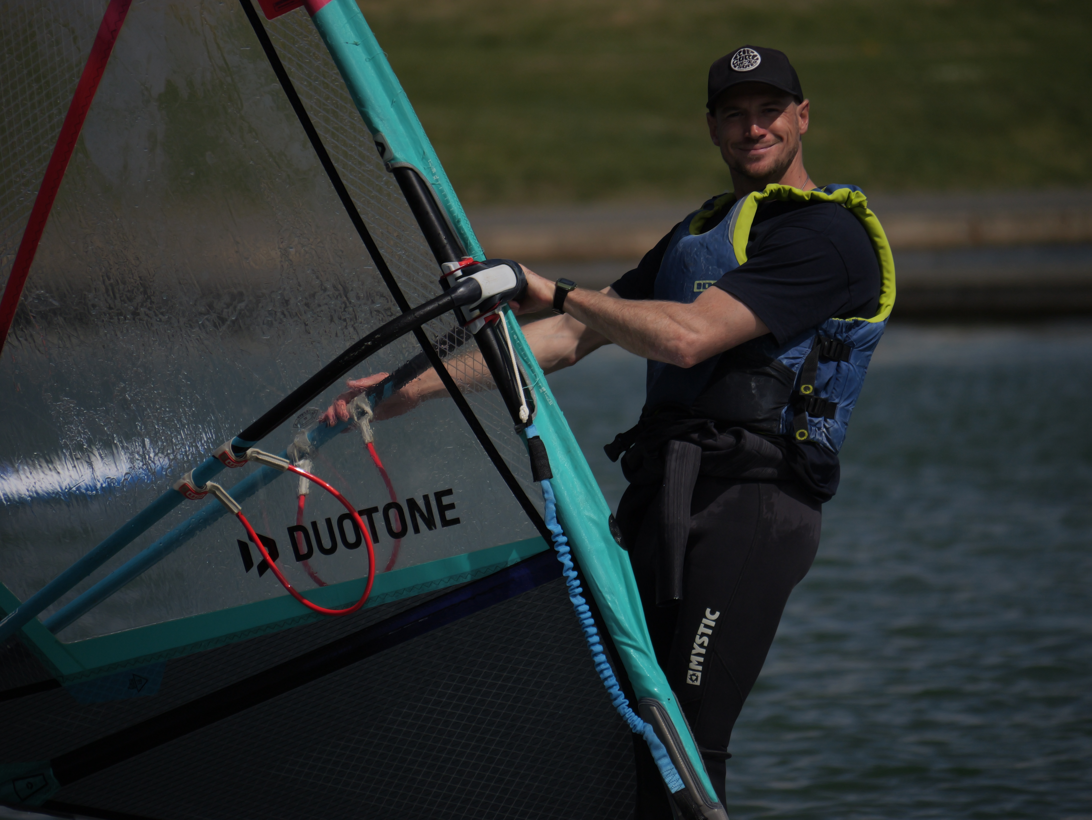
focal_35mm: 600
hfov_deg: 3.3
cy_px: 410
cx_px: 546
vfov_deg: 2.5
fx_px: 18934
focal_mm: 300
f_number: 5.6
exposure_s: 1/3200
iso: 200
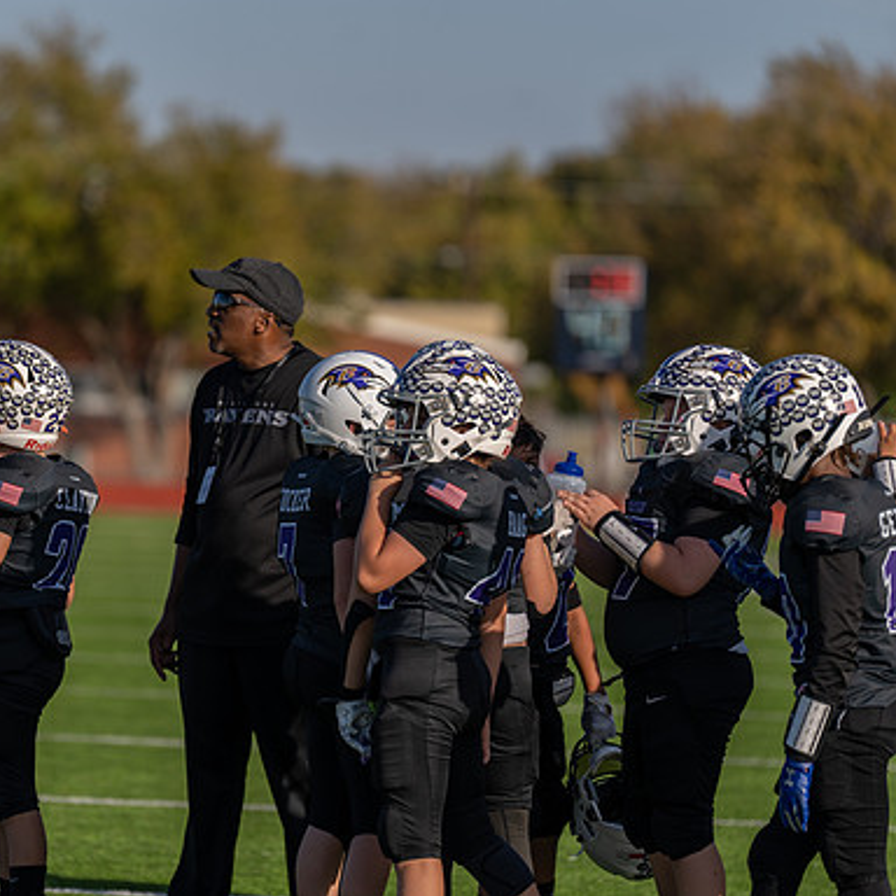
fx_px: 7526
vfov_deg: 6.8
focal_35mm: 257
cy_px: 447
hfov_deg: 6.8
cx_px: 229
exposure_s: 1/2000
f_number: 3.2
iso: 125
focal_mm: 200
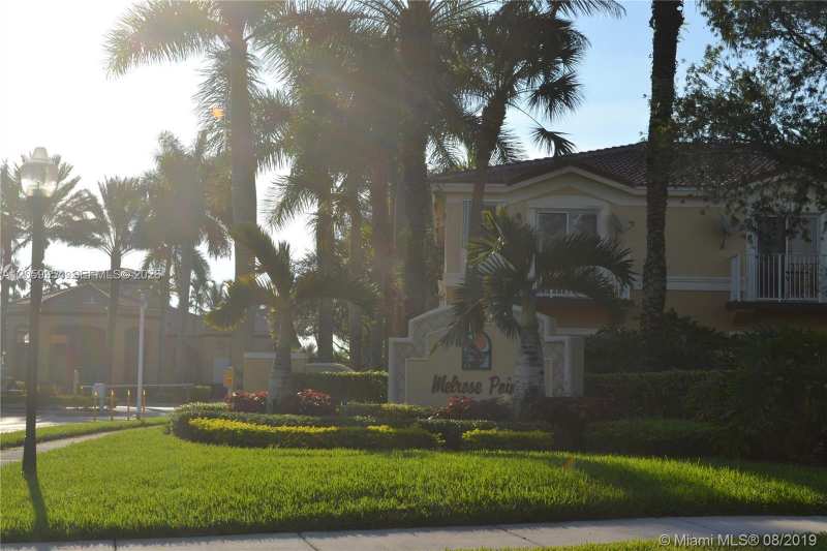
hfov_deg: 33.4
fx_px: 1378
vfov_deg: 22.6
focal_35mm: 60
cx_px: 414
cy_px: 276
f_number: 11
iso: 100
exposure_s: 1/200
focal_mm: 40
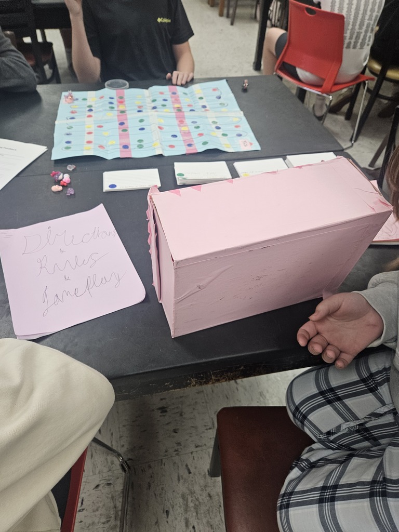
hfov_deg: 58.9
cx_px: 200
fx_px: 353
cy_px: 266
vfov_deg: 73.9
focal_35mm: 23
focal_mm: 5.4
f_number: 1.8
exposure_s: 1/120
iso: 250
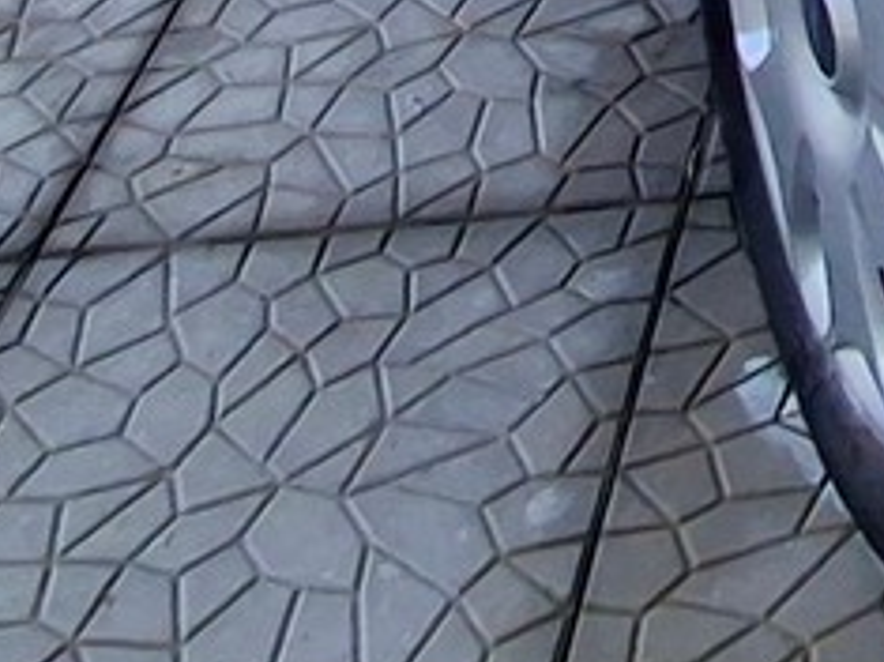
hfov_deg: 15.7
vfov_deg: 10.5
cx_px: 1542
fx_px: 2782
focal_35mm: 109
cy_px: -1185
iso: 40
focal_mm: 1.64
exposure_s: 1/430
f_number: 2.2
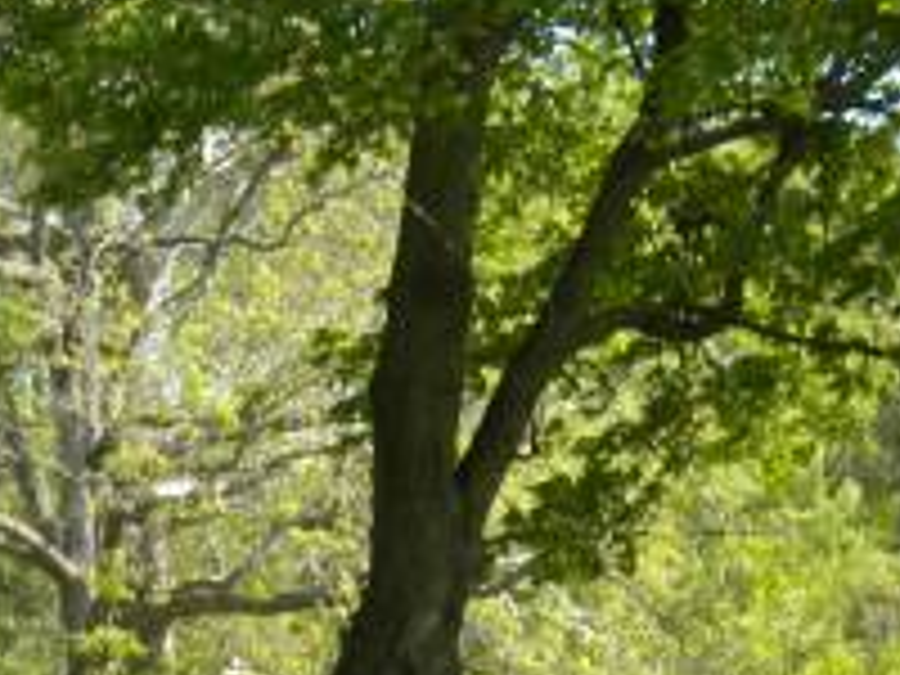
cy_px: 734
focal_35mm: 255
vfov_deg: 5.8
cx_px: -4
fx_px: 6630
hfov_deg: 7.7
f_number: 5.1
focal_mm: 15
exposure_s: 1/108
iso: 64
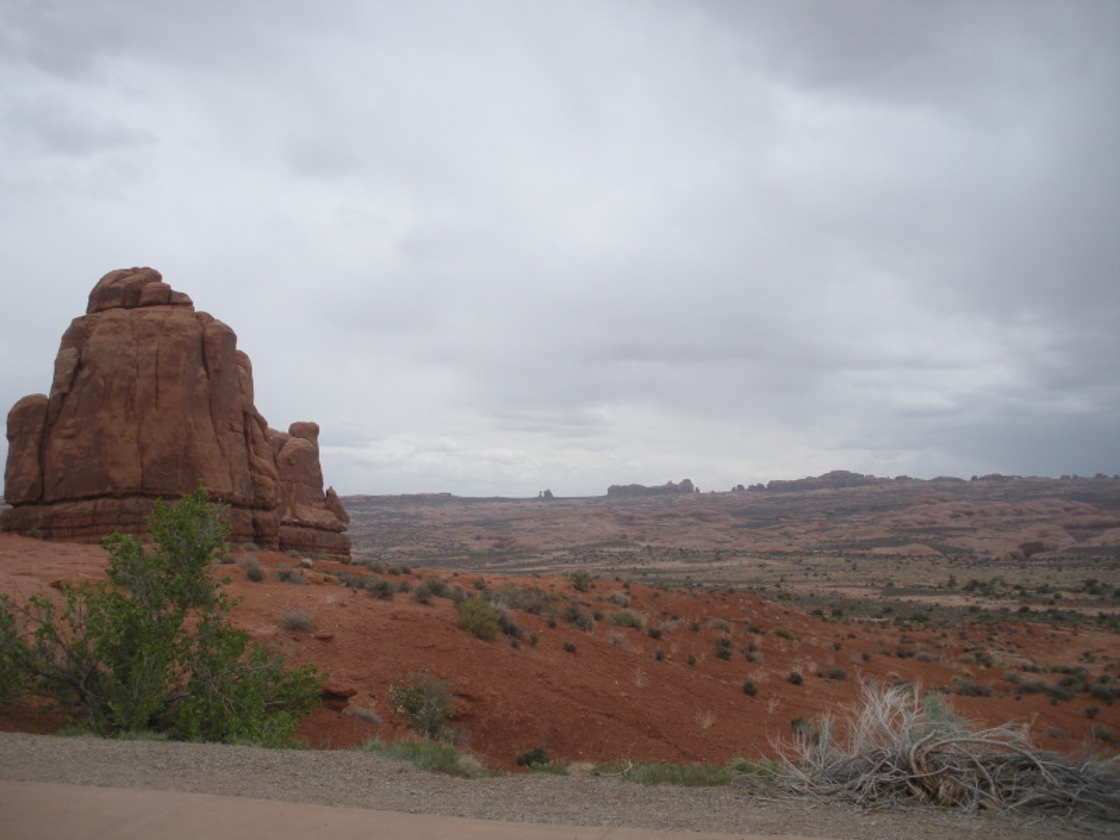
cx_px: 560
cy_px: 420
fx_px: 1165
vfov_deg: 39.7
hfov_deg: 51.4
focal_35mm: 36
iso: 64
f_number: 3.5
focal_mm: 6.3
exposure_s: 1/747
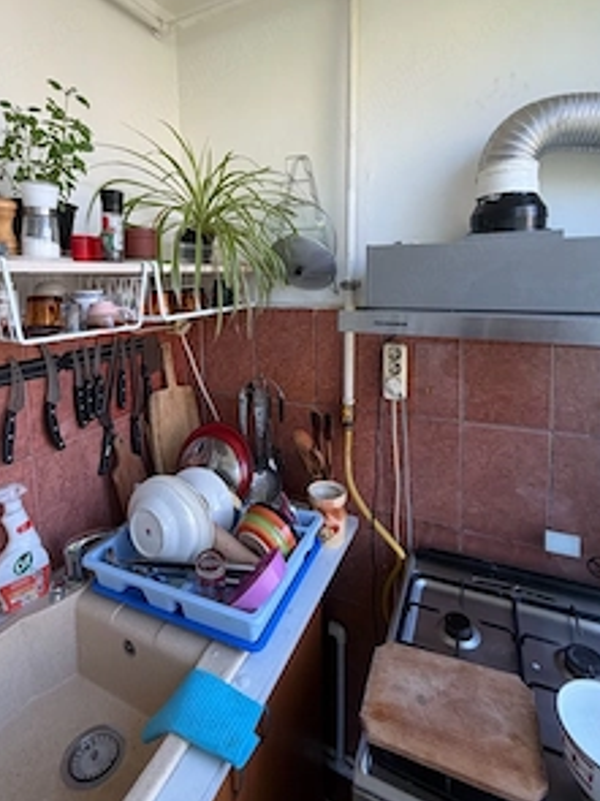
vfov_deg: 83.5
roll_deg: +2.6
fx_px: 439
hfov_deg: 68.4
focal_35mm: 19
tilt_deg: -4.6
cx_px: 266
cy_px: 315
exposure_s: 1/121
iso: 100
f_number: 2.2
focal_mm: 2.22
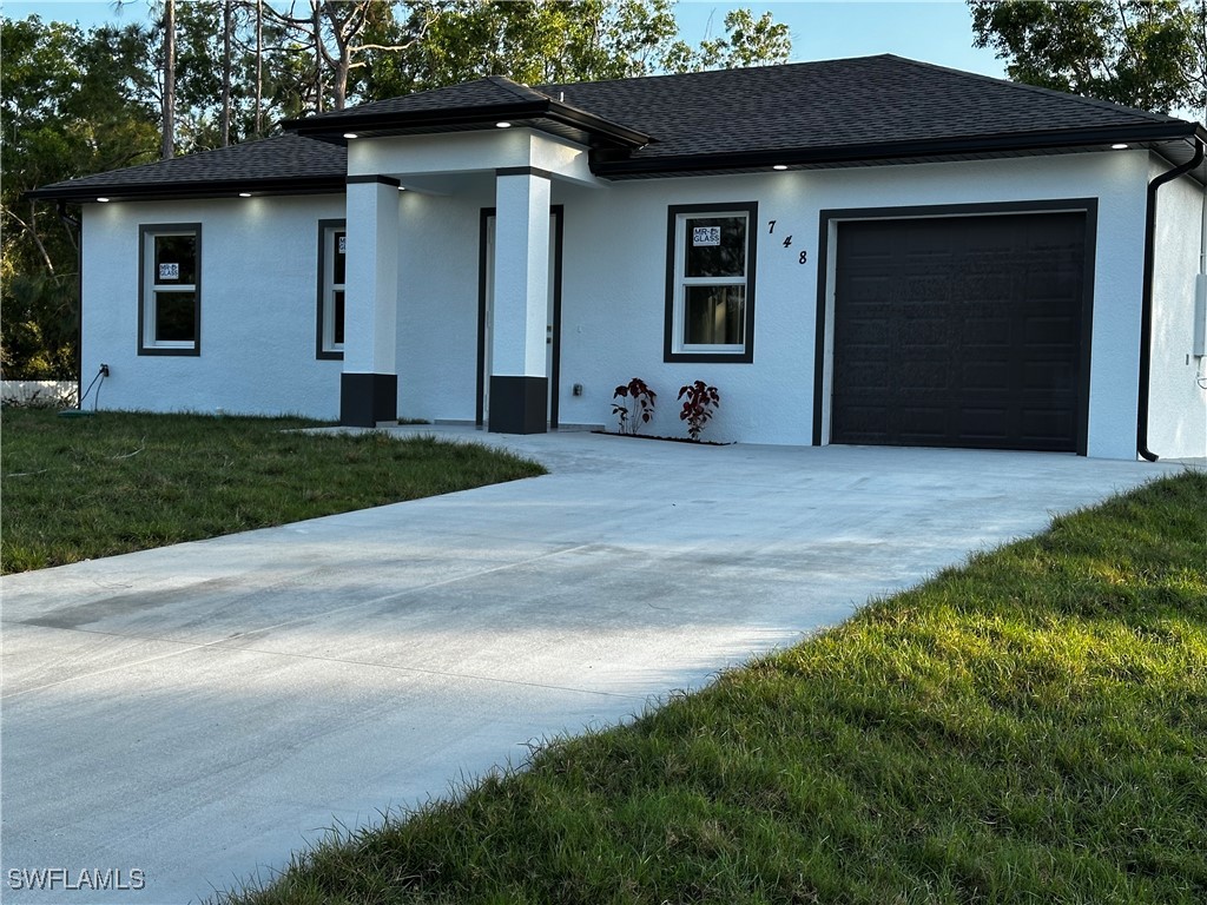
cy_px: 452
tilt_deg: -1.3
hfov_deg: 39.7
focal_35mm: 48
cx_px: 604
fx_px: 1674
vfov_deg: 30.3
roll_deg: -1.3
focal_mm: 6.86
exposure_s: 1/919
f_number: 1.78
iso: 64
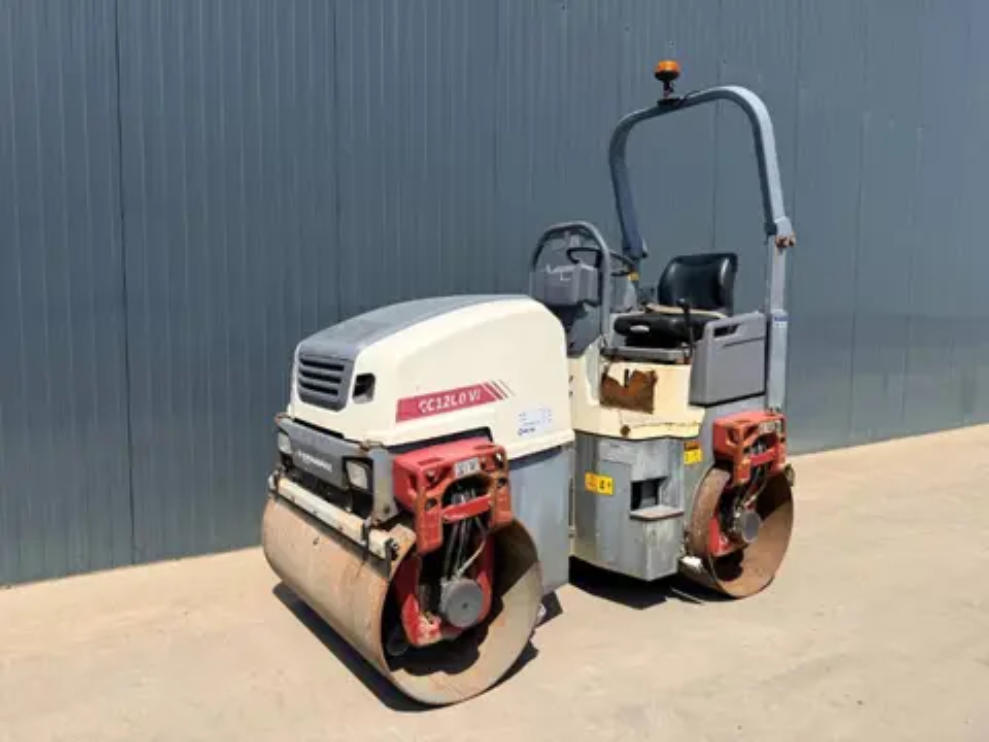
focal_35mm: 24
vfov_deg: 56.8
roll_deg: -0.4
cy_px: 371
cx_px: 494
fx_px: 686
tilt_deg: -4.0
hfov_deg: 71.6
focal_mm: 6.76
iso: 80
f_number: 1.78
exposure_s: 1/5714
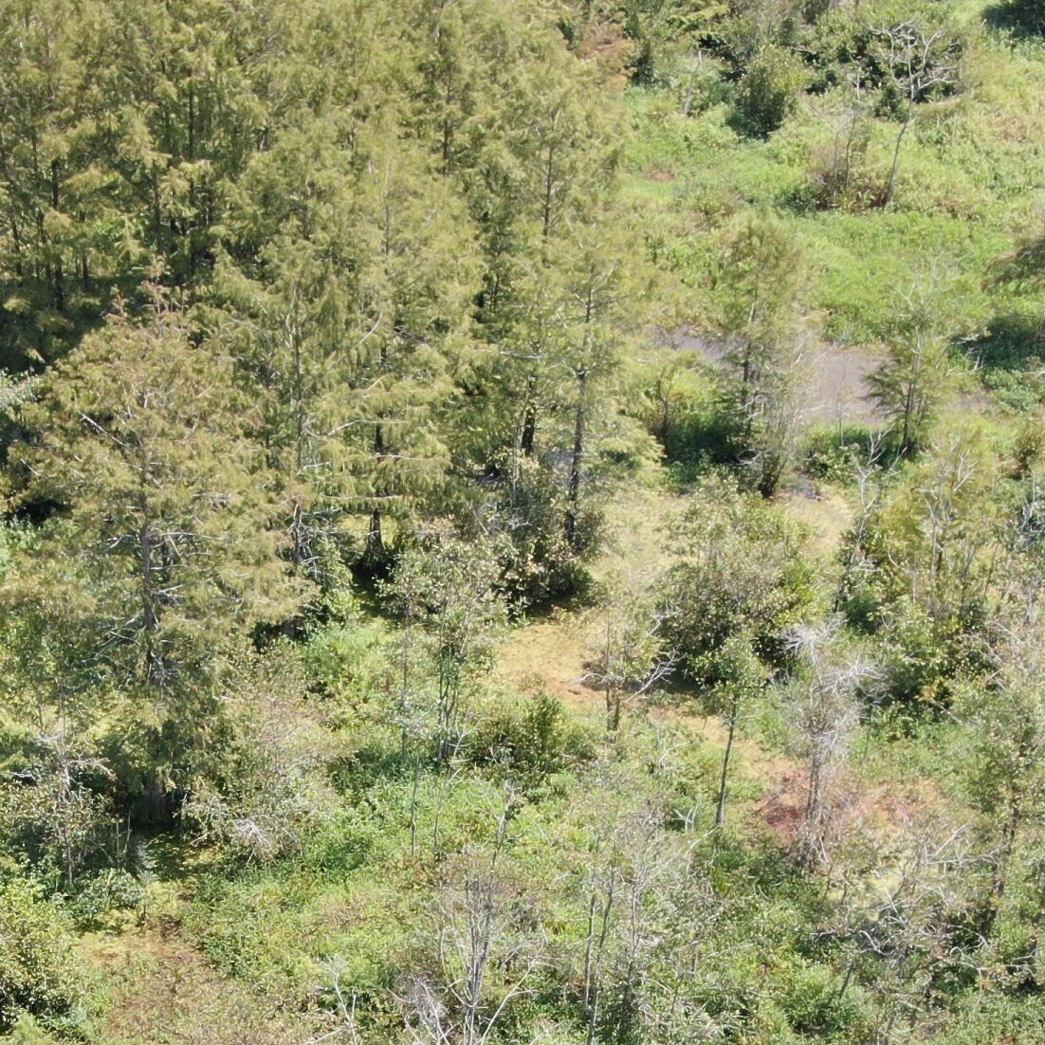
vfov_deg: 21.8
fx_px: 2630
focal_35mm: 77
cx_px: 255
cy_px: 1010
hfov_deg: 22.3
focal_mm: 5.45
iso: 100
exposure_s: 1/320
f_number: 3.2
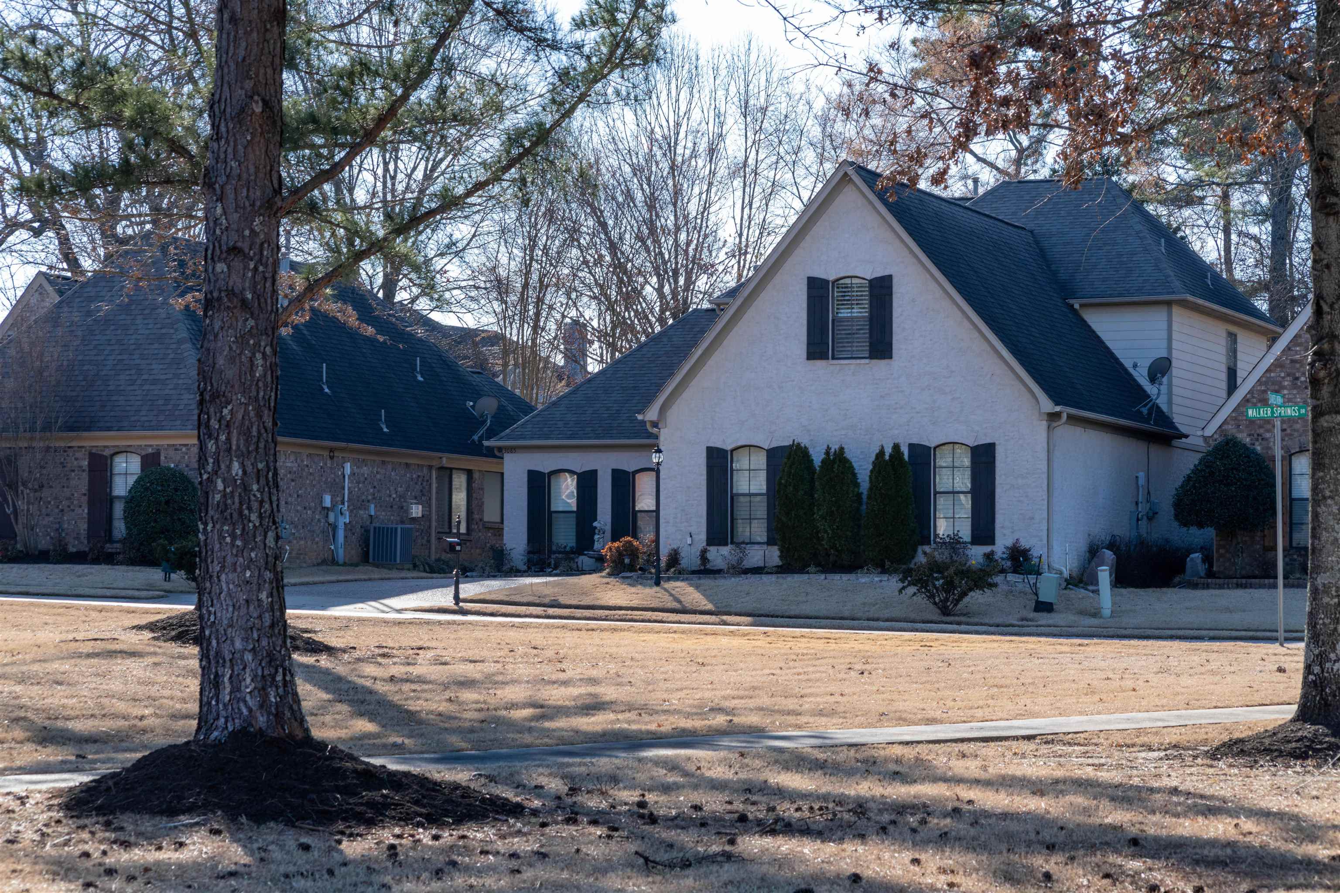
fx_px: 3535
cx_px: 670
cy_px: 446
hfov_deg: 21.5
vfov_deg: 14.4
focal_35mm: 95
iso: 200
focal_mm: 95
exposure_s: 1/100
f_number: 11
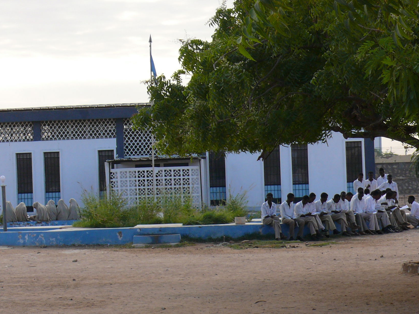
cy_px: 177
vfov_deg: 11.3
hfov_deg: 15.1
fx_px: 1585
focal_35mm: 131
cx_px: 206
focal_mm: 14.1
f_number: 5
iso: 100
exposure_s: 1/250
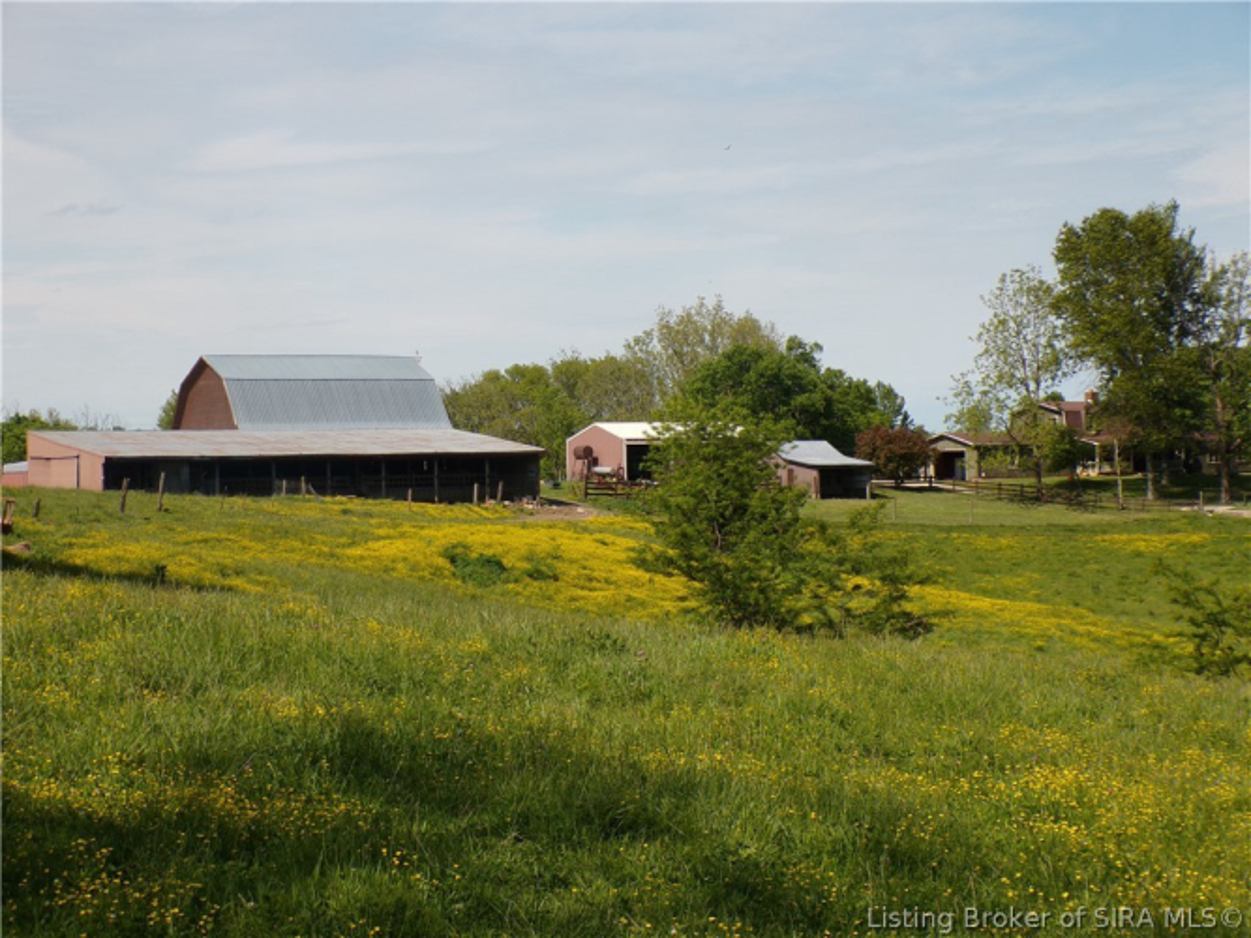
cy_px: 469
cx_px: 626
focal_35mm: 65
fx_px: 2349
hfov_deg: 29.8
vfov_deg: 22.6
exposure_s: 1/750
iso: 100
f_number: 4.3
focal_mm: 11.6
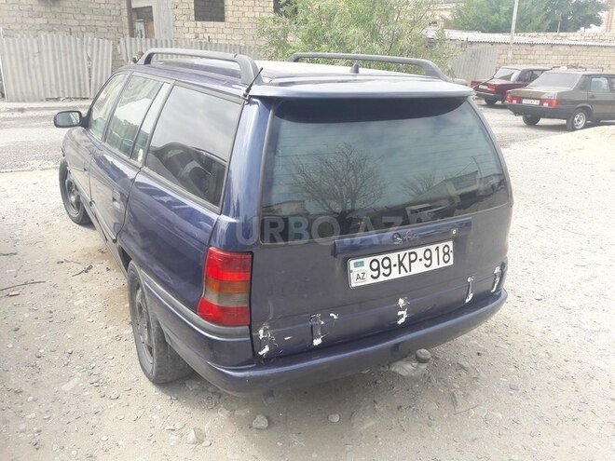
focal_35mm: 28
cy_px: 230
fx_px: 497
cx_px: 308
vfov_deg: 49.7
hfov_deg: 63.4
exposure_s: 1/530
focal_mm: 3.7
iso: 40
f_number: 1.9
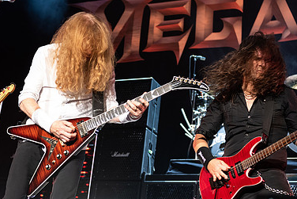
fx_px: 611
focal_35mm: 74
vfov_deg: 18.4
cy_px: 104
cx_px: 130
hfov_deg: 27.3
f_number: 3.2
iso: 2000
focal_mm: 48
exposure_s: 1/320
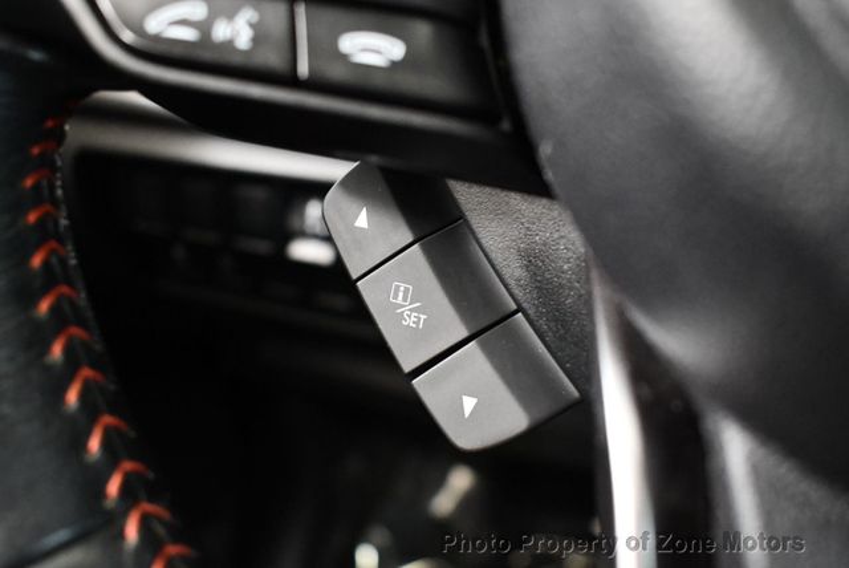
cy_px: 284
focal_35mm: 36
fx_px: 850
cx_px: 424
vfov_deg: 36.9
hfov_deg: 53.1
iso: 4500
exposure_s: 1/60
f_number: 3.5
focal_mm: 18
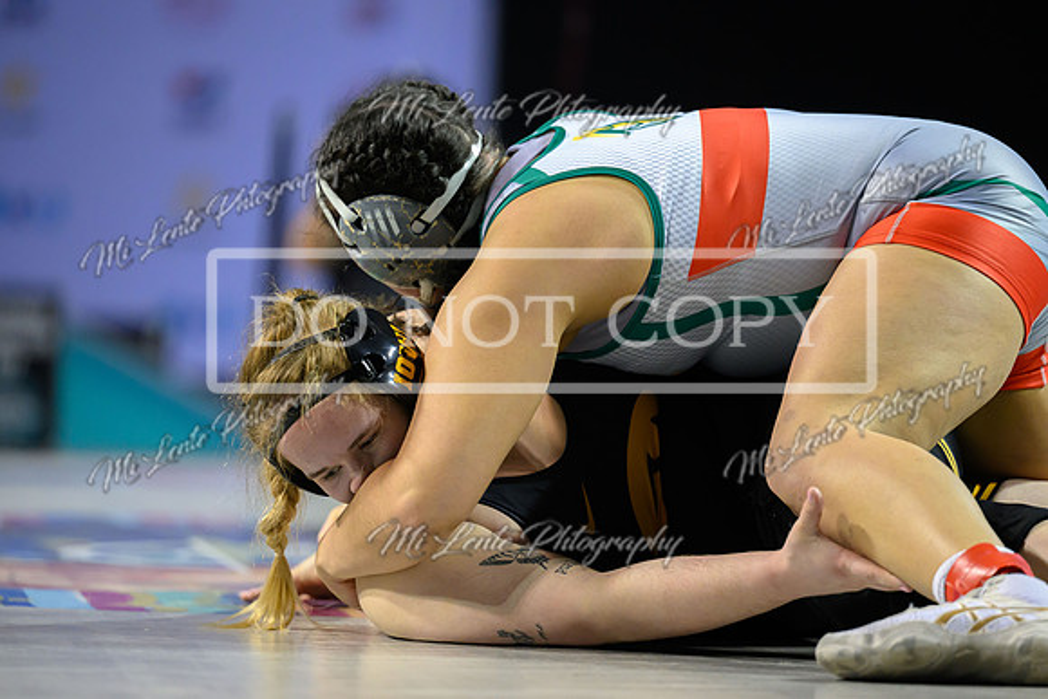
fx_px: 5509
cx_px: 447
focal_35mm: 189
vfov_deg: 7.3
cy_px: 401
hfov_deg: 10.9
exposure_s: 1/800
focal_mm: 165
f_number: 2.8
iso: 4000
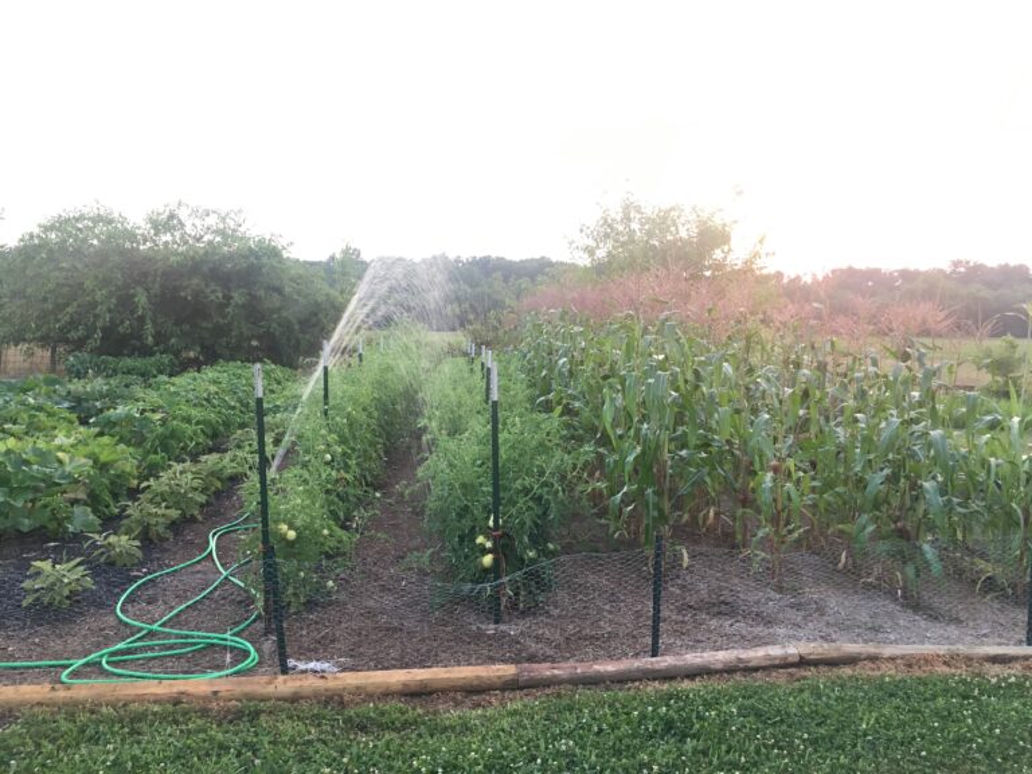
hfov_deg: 61.7
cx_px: 516
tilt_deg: -4.3
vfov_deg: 48.2
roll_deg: -0.3
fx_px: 865
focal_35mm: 29
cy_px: 387
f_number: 2.2
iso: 64
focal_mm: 4.15
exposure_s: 1/30
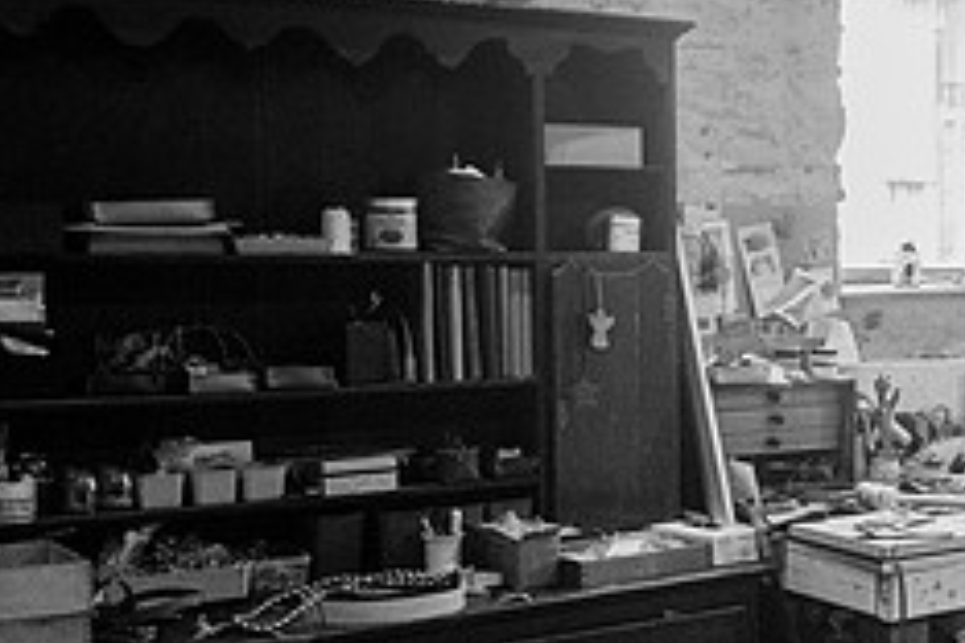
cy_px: 382
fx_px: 1662
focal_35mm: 62
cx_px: 878
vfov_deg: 21.9
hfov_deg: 30.8
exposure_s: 1/100
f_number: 3.5
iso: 1600
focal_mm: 24
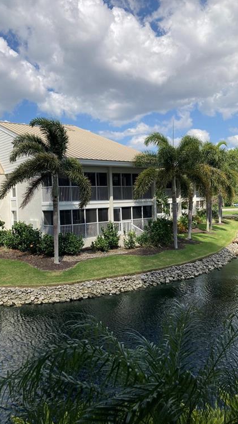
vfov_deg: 62.6
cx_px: 100
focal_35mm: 31
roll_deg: +1.4
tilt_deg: -0.8
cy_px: 214
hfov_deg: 37.7
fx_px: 348
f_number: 1.8
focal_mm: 3.99
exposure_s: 1/2114
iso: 20
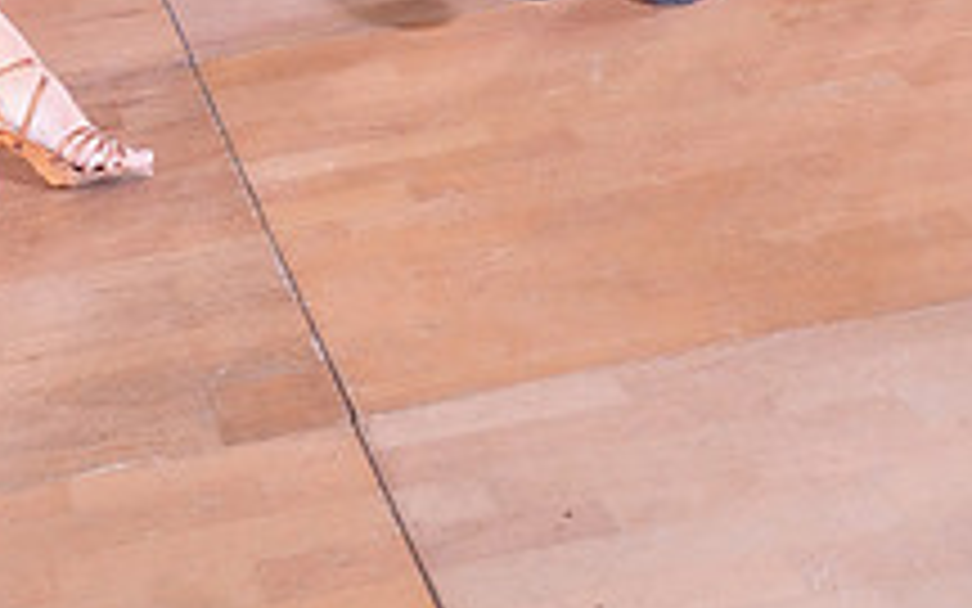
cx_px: 196
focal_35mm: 82
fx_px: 2172
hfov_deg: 24.8
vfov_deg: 13.4
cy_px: -662
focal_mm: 30
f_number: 7.1
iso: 8000
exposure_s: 1/250
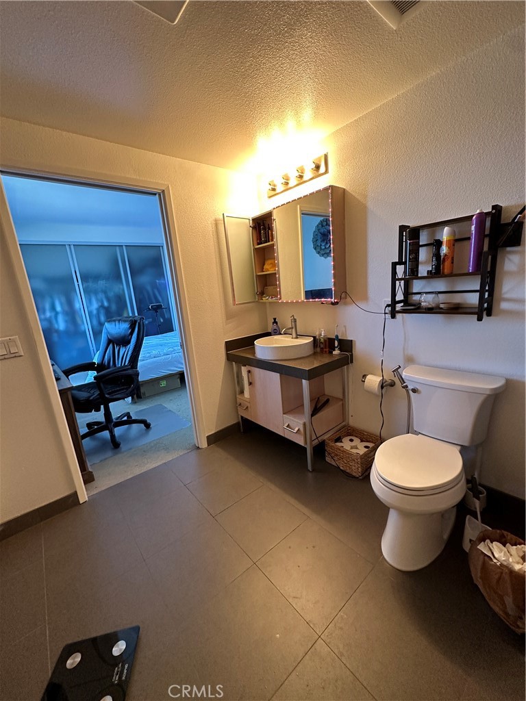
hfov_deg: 85.7
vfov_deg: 102.1
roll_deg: +2.8
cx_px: 263
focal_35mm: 14
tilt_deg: -12.3
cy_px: 350
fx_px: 284
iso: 200
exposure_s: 1/60
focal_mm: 2.22
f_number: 2.2
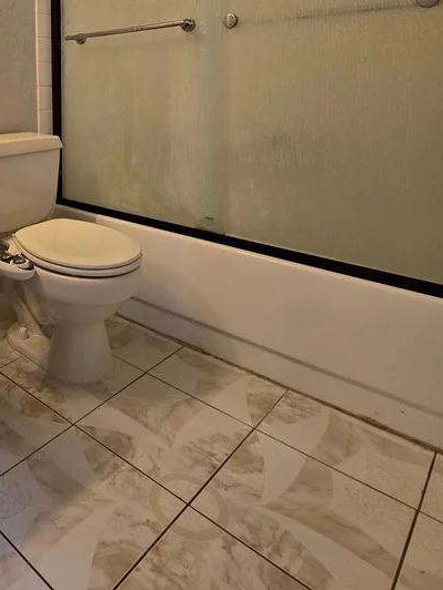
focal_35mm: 25
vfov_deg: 62.0
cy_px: 98
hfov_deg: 48.2
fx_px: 427
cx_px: 32
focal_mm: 2.2
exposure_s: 1/60
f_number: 2.2
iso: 80
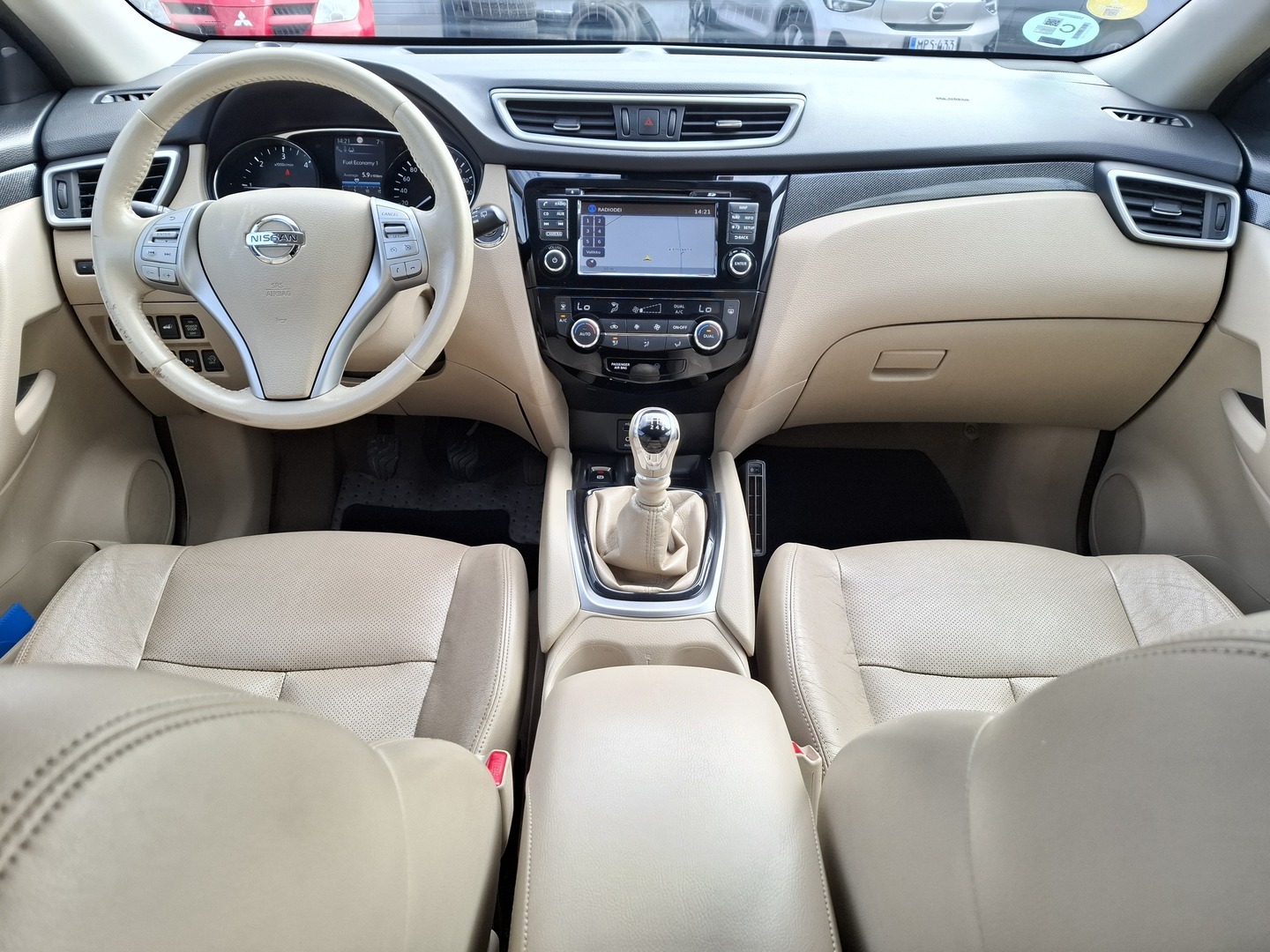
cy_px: 476
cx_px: 635
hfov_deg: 73.9
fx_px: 844
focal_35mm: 23
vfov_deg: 58.9
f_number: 1.8
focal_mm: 5.54
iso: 50
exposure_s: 1/161
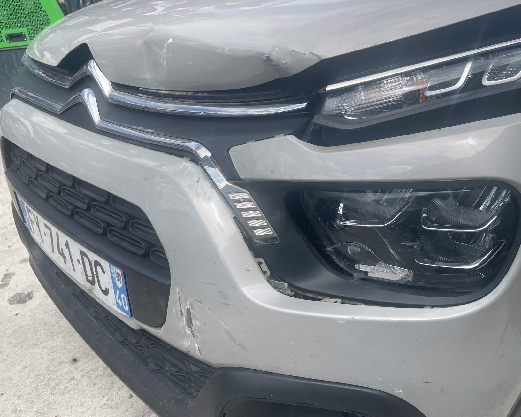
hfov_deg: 62.2
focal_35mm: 28
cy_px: 210
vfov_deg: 51.5
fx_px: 432
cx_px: 277
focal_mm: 4.2
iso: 32
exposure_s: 1/2053
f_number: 1.6
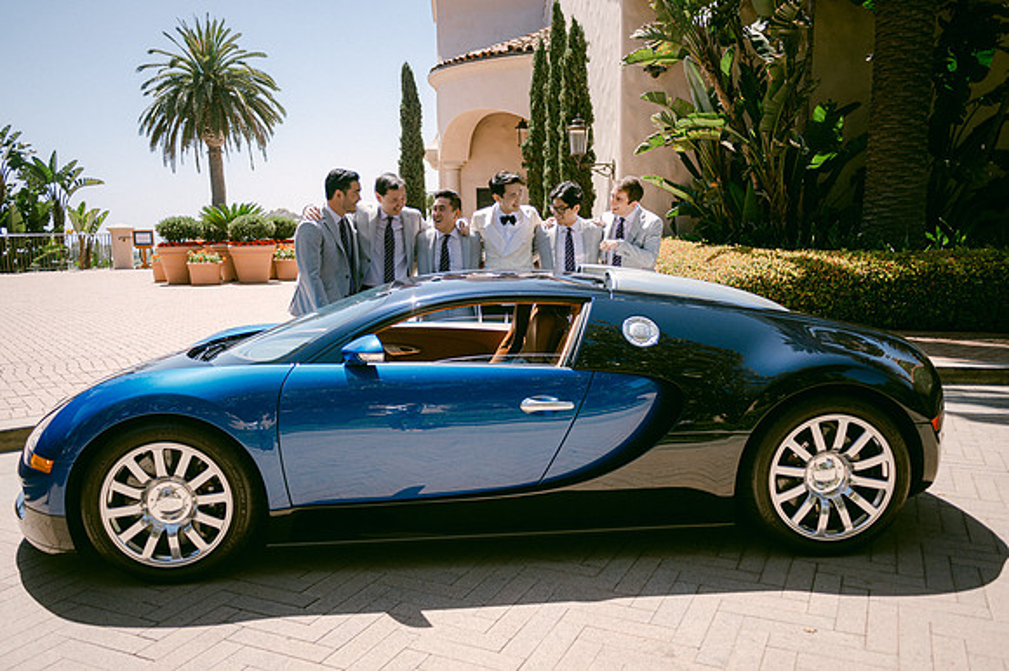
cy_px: 336
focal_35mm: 28
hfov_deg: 64.6
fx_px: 797
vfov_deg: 45.7
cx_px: 509
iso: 100
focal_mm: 28
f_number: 2.8
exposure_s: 1/2000
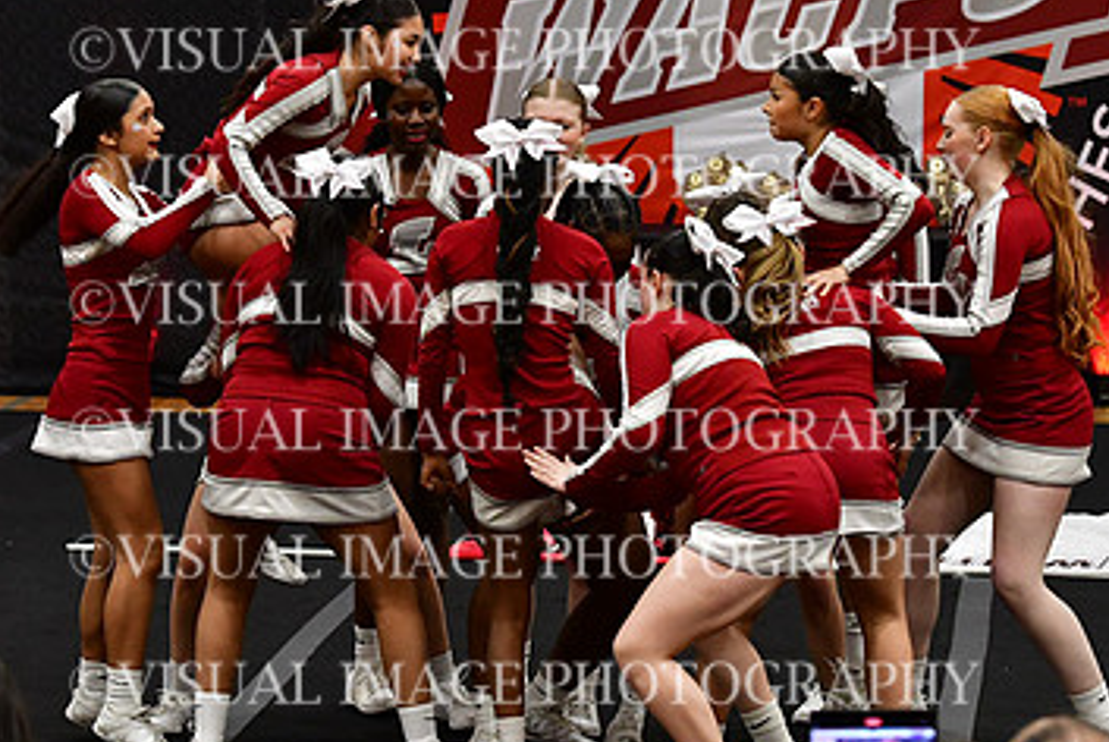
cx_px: 525
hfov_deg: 10.2
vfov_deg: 6.8
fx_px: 6228
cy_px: 366
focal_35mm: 202
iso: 4000
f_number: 4
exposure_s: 1/500
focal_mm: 82
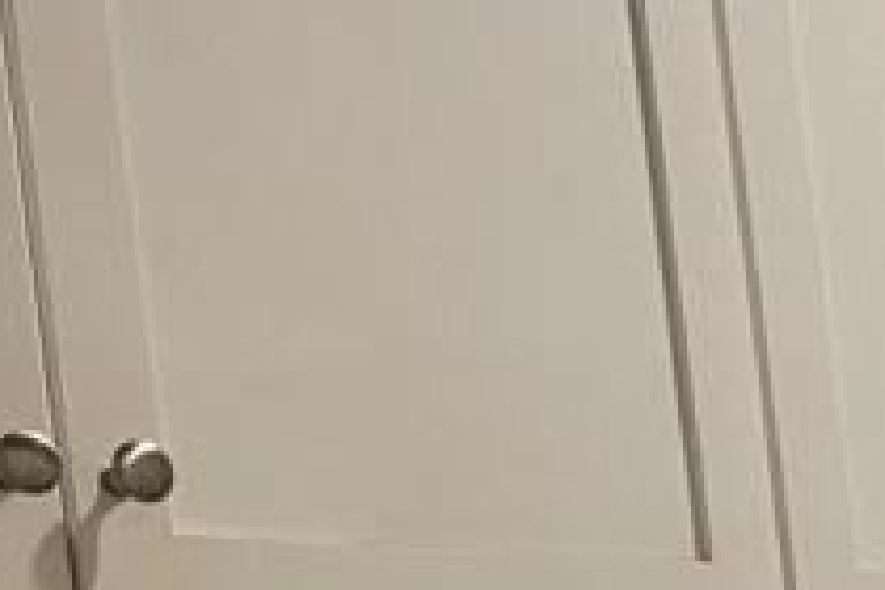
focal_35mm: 132
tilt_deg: +0.8
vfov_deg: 9.8
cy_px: 1113
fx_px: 3245
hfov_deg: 14.1
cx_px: 1488
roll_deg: +7.5
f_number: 1.8
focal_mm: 4.25
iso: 200
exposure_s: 1/60
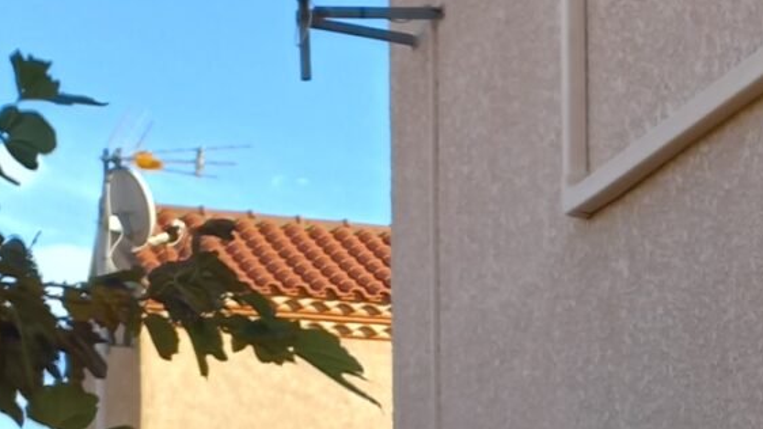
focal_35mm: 124
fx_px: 2508
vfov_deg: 9.4
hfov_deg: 16.7
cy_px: 691
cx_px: 869
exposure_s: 1/286
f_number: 1.8
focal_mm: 4.6
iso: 25
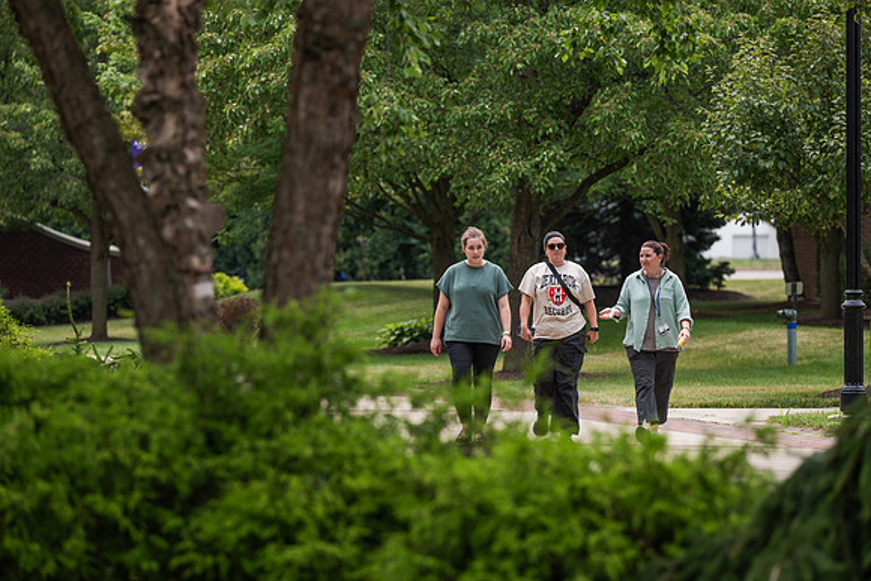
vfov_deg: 6.9
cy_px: 290
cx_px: 436
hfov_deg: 10.3
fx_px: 4840
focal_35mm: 200
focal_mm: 200
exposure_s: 1/400
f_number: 4
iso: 100
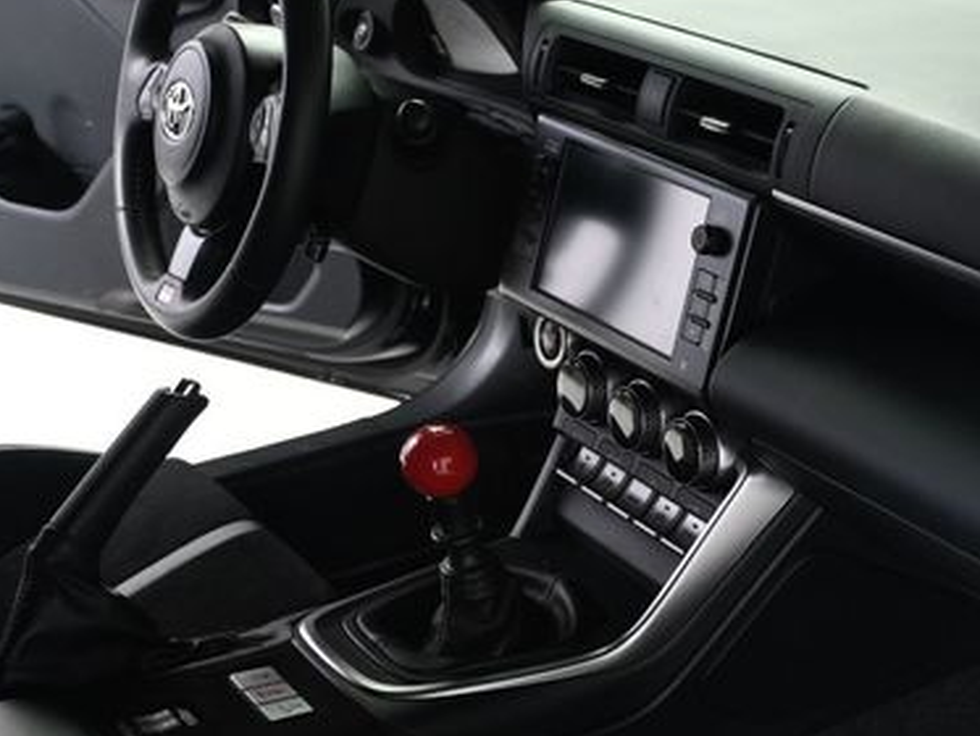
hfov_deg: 28.6
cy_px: 360
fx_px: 1869
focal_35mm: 66
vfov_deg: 22.3
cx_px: 814
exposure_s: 1/160
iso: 100
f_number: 4
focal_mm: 27
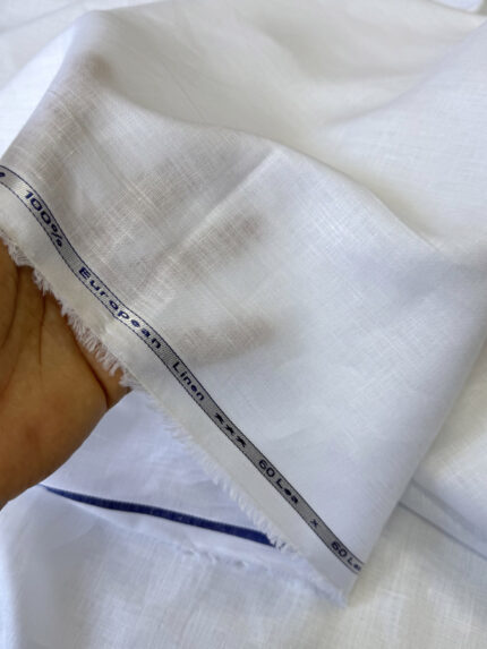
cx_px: 244
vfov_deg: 71.6
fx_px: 450
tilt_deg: -58.2
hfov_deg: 56.8
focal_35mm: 24
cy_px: 324
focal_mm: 6.76
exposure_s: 1/100
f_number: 1.78
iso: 50
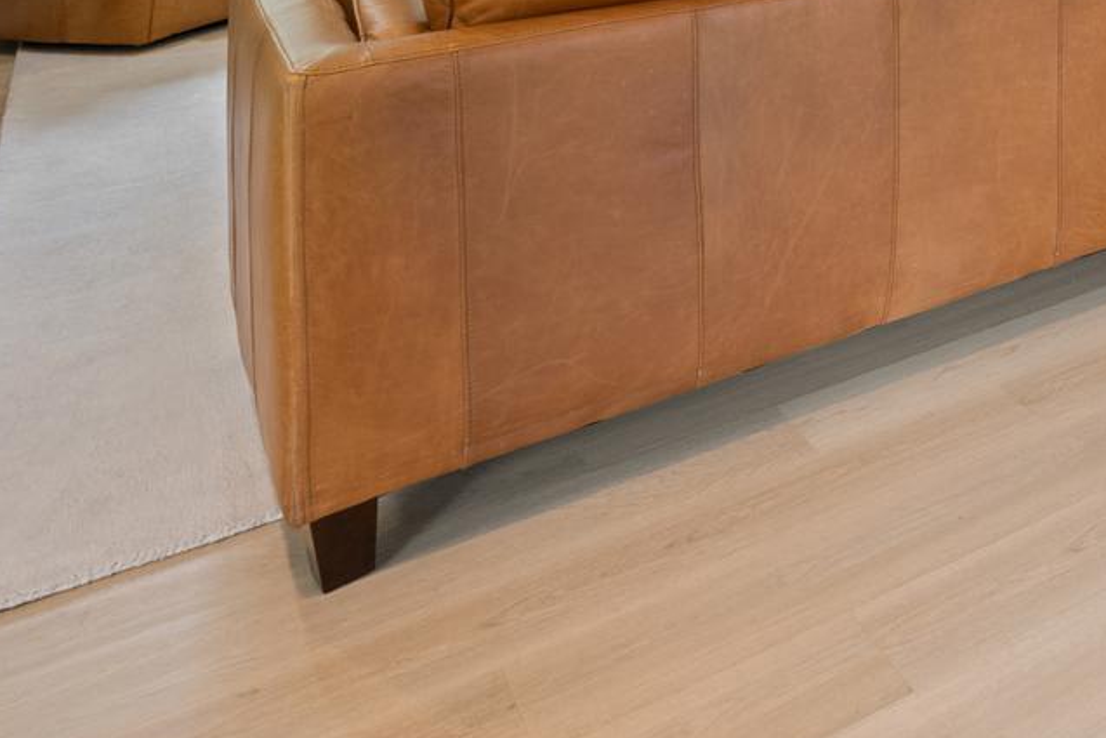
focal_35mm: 45
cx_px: 1347
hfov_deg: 34.4
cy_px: -366
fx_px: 1383
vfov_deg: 23.8
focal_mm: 14
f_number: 5.6
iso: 400
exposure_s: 1/6
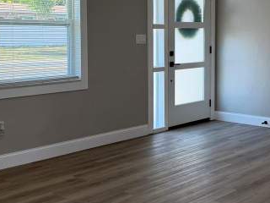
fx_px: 468
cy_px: 63
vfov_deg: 24.3
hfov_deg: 31.7
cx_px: 197
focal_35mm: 60
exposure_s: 1/237
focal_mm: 6.76
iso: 80
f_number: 1.78
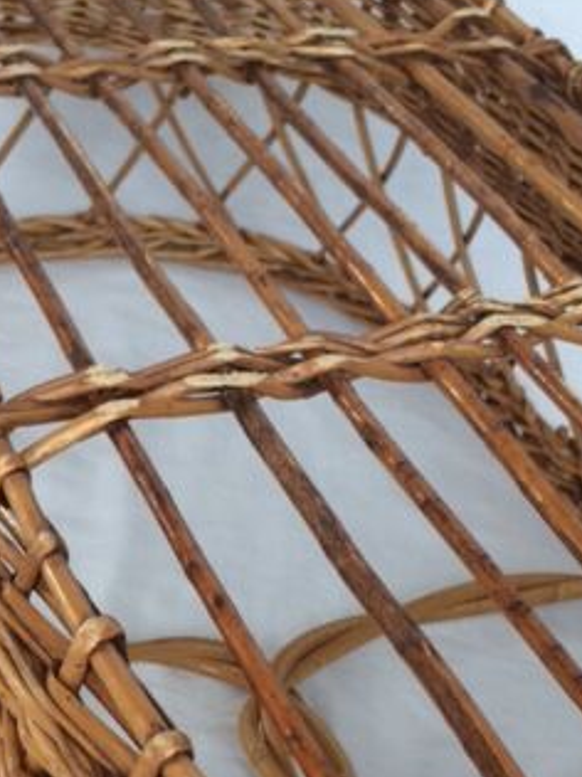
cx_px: 286
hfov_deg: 24.8
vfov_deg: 32.0
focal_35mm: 59
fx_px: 1324
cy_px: 599
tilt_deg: -47.1
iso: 40
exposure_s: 1/50
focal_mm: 4.15
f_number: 2.2
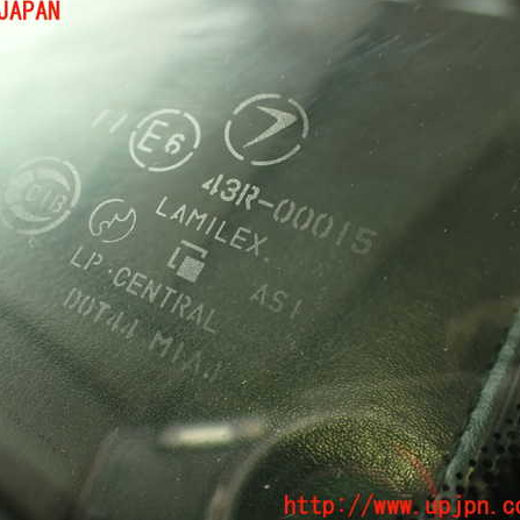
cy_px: 259
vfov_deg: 43.9
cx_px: 198
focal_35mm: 38
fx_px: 646
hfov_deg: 43.5
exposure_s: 1/60
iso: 100
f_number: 2.4
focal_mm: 5.79
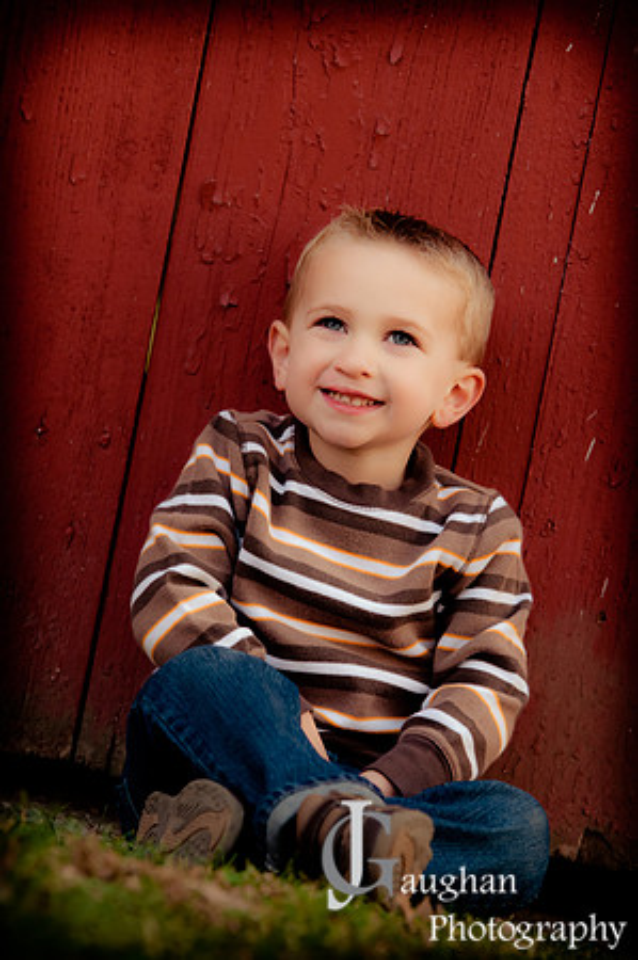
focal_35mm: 180
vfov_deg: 11.4
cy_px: 480
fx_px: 4796
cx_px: 319
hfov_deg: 7.6
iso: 800
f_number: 3.5
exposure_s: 1/160
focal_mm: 120
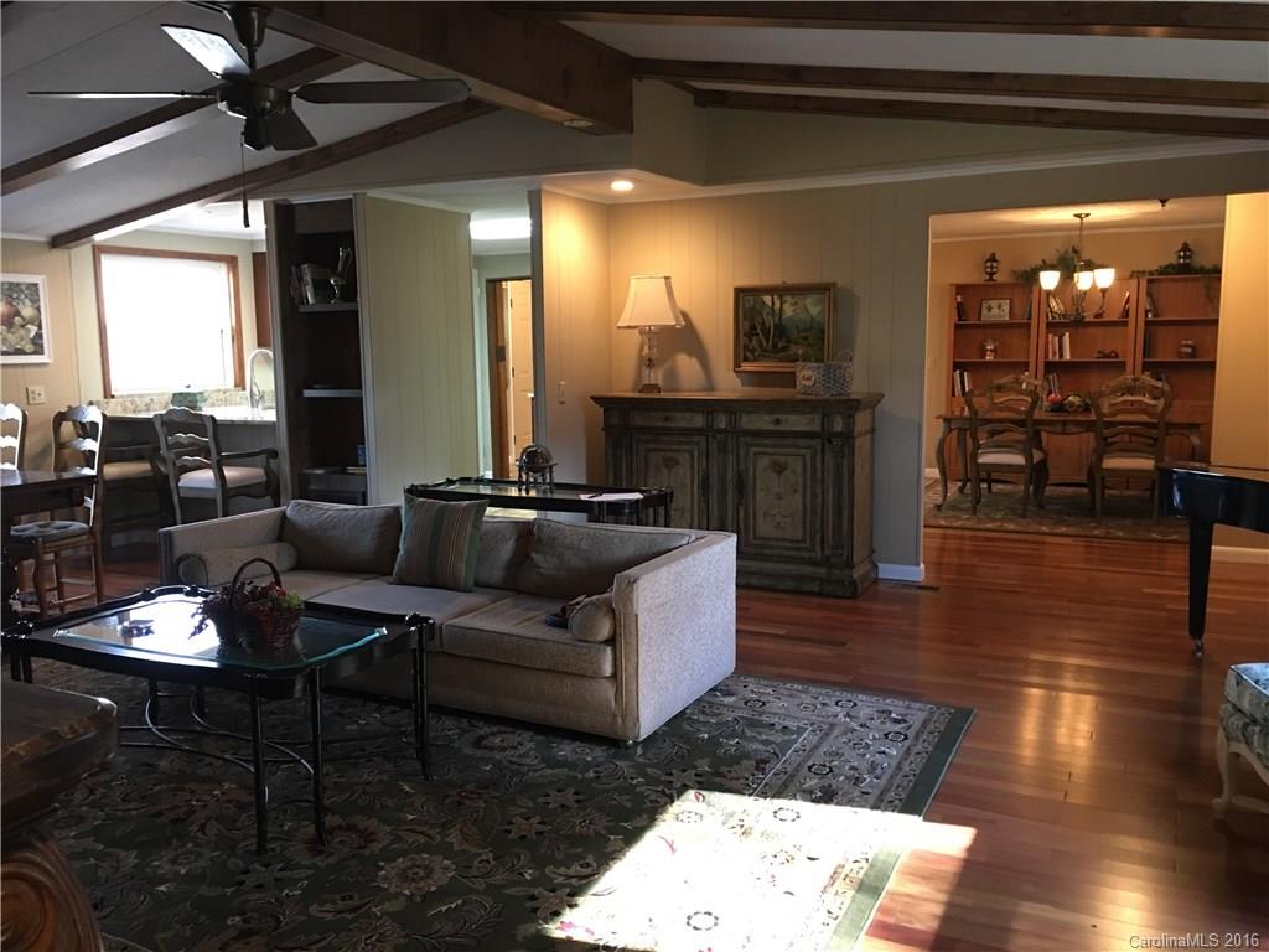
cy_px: 476
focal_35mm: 29
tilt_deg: -6.6
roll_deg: +1.0
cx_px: 634
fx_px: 1063
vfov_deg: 48.2
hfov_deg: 61.7
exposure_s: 1/10
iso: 100
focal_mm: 4.15
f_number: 2.2
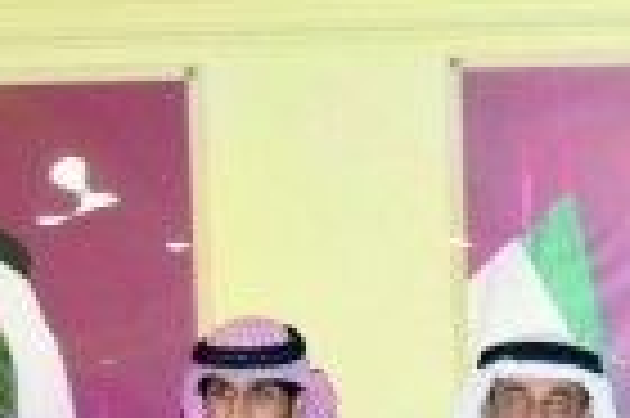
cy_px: 807
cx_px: 846
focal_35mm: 144
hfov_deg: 13.6
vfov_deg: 9.0
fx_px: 2522
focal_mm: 21
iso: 1600
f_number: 4.5
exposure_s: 1/60
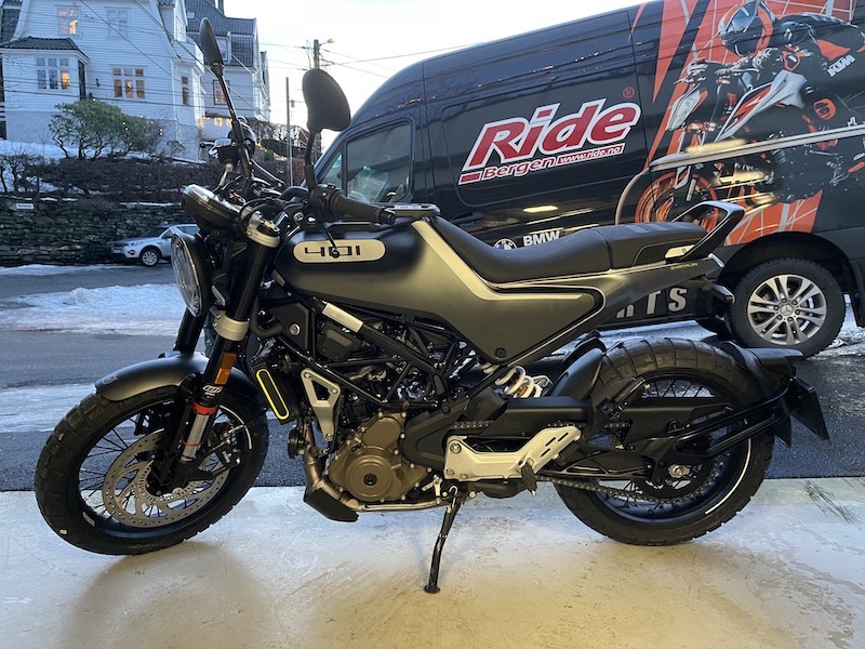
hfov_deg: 67.3
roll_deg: +0.4
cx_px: 432
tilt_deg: -7.6
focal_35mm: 26
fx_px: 650
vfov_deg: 53.1
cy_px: 324
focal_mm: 5.1
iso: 500
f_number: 1.6
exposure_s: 1/49
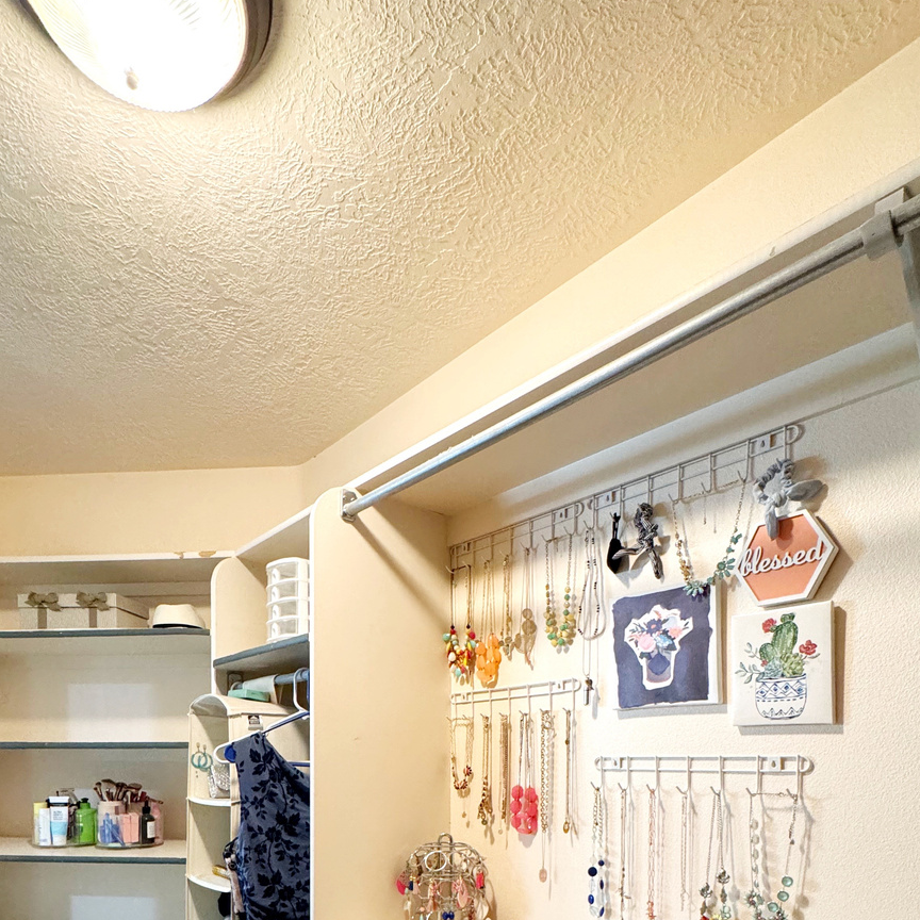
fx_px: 662
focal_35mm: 22
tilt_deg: -1.9
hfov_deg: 69.6
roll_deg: +0.0
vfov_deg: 62.2
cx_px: 450
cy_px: 769
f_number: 2.2
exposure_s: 1/60
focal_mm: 2.22
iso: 640
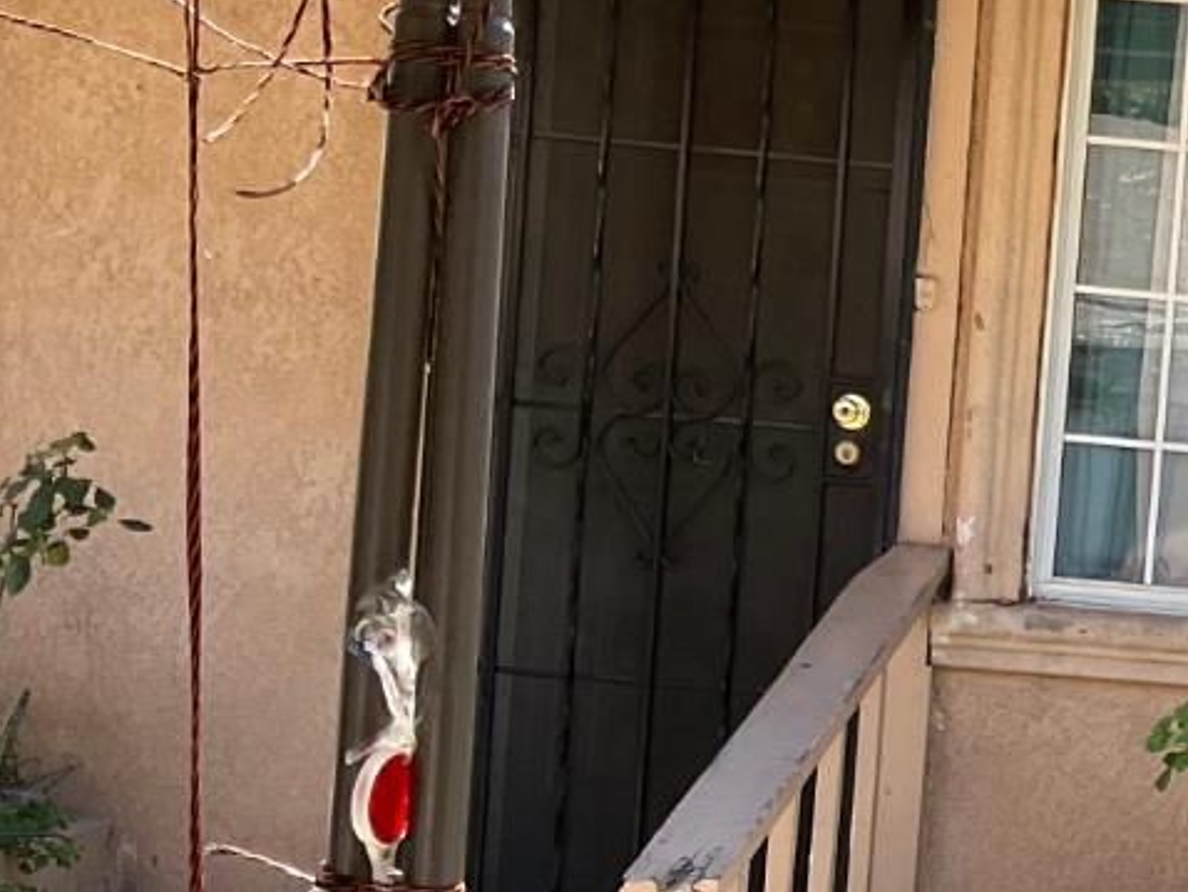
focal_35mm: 91
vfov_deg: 16.1
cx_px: 1583
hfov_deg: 19.7
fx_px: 3125
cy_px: 702
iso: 16
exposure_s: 1/286
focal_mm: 3
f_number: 1.8
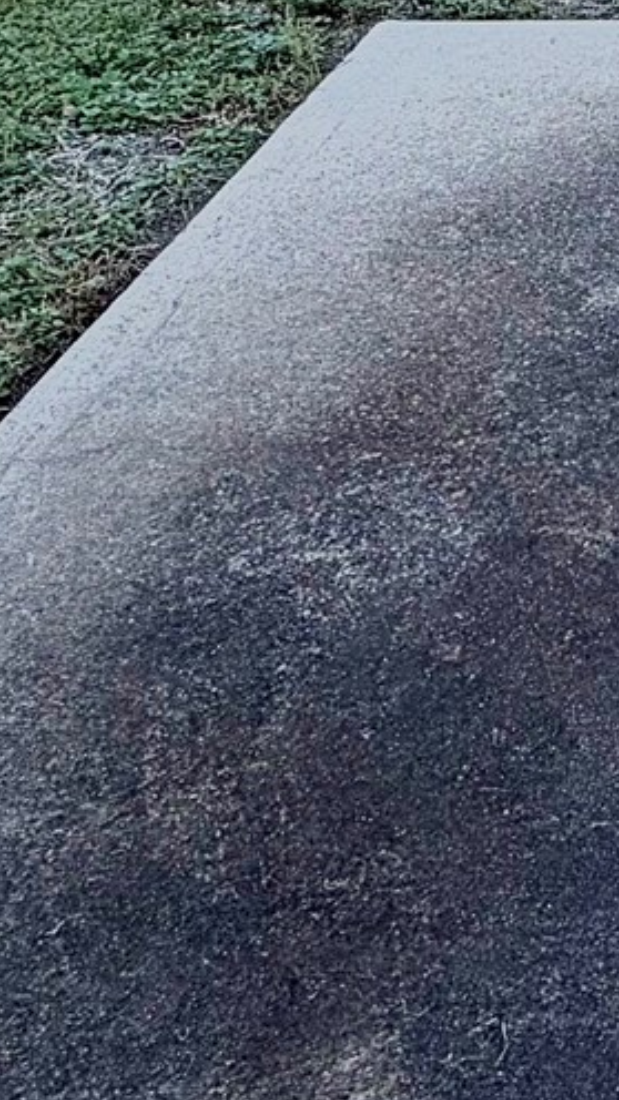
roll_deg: +0.2
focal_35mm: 63
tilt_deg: -14.6
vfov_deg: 28.3
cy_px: -275
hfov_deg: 15.8
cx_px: 1165
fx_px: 1838
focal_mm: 2.22
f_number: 2.2
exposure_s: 1/770
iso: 32
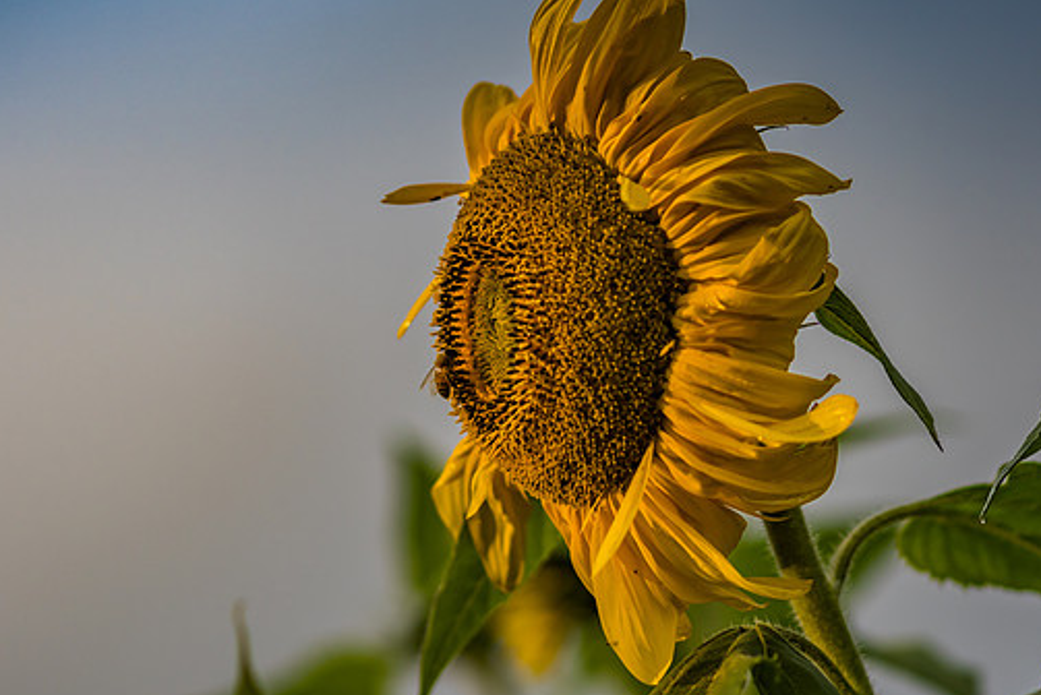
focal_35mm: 181
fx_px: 5237
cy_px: 315
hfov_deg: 11.4
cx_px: 528
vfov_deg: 7.6
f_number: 4
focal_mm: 105
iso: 400
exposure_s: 1/500
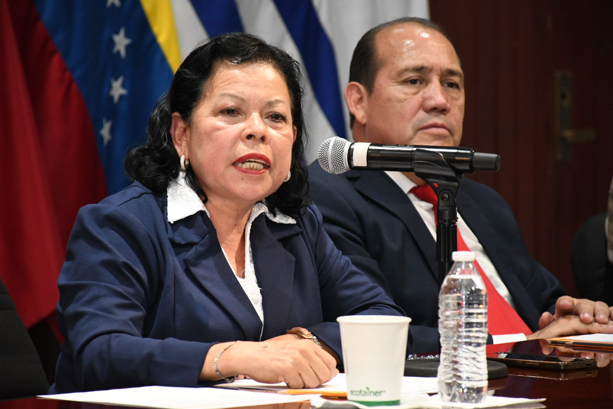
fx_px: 3576
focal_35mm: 210
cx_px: 306
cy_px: 204
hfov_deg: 9.8
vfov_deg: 6.5
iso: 4000
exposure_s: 1/125
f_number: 5.6
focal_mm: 140
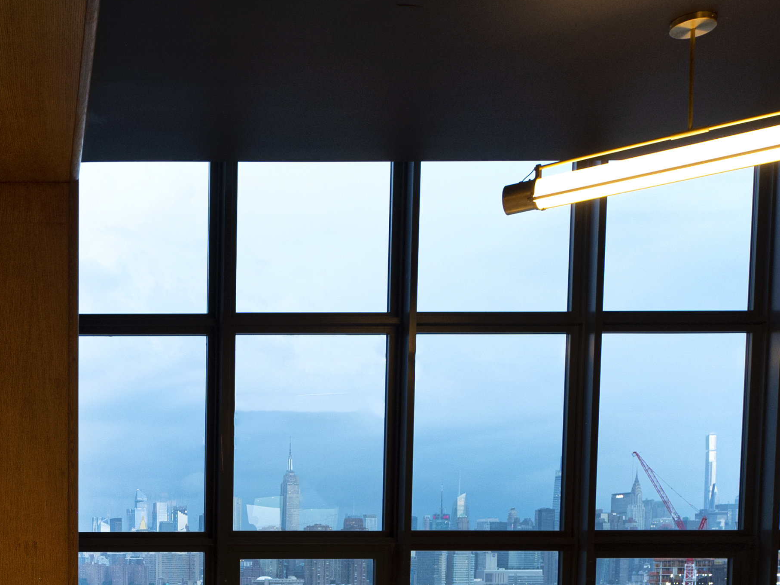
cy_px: 673
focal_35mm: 53
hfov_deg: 33.1
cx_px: -3
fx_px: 1194
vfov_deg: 25.2
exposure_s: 1/20
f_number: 6.3
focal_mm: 17
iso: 400
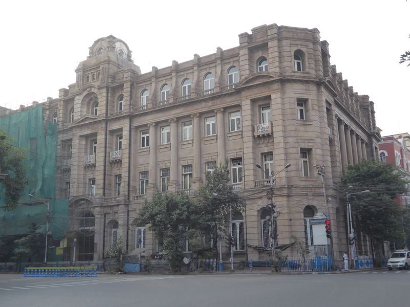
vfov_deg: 36.8
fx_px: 462
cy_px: 154
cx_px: 205
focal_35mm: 39
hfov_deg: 47.9
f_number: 3.7
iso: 125
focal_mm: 6.7
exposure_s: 1/125
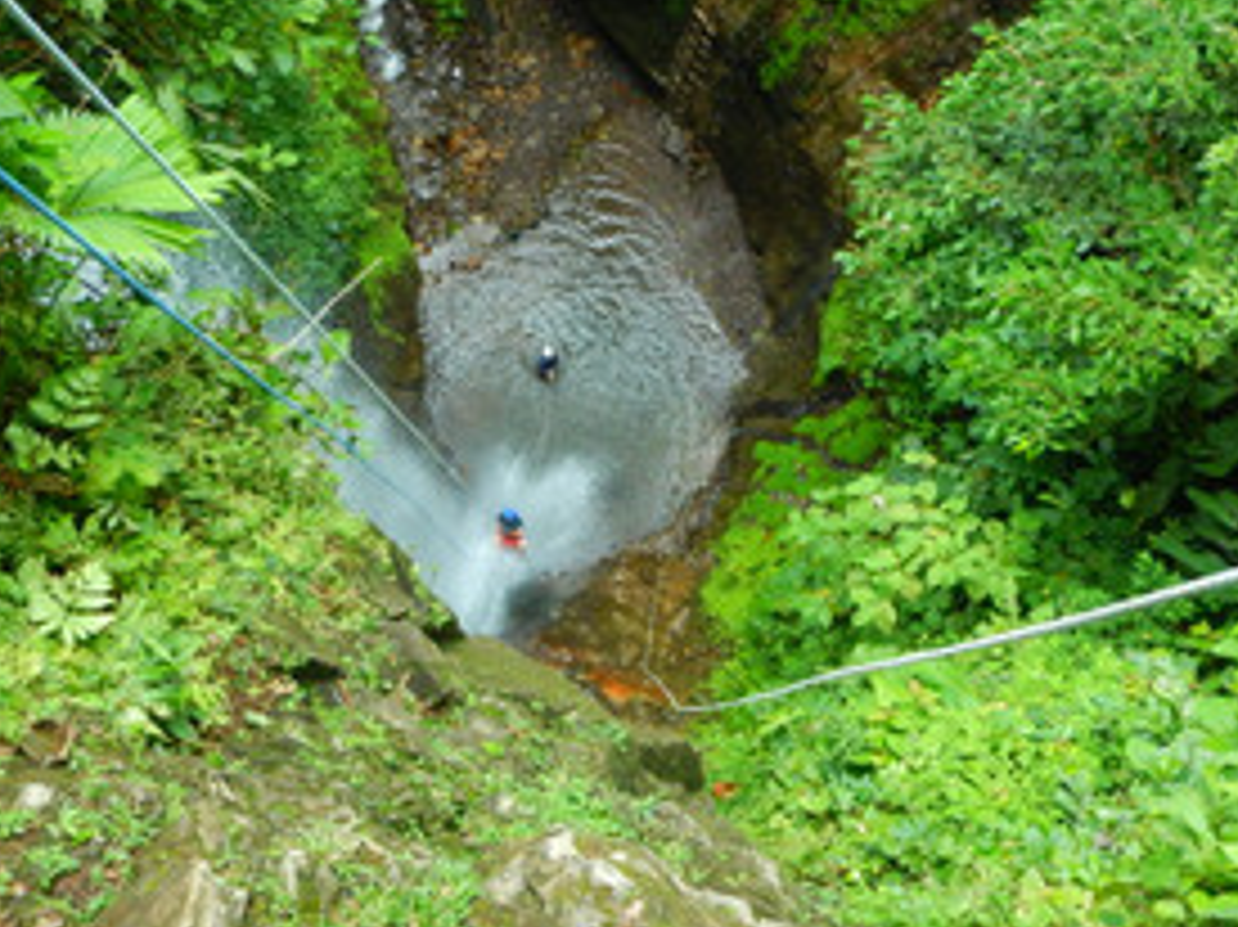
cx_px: 644
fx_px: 1823
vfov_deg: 28.5
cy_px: 371
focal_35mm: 51
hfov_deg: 37.5
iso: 400
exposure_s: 1/125
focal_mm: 7.2
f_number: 4.2
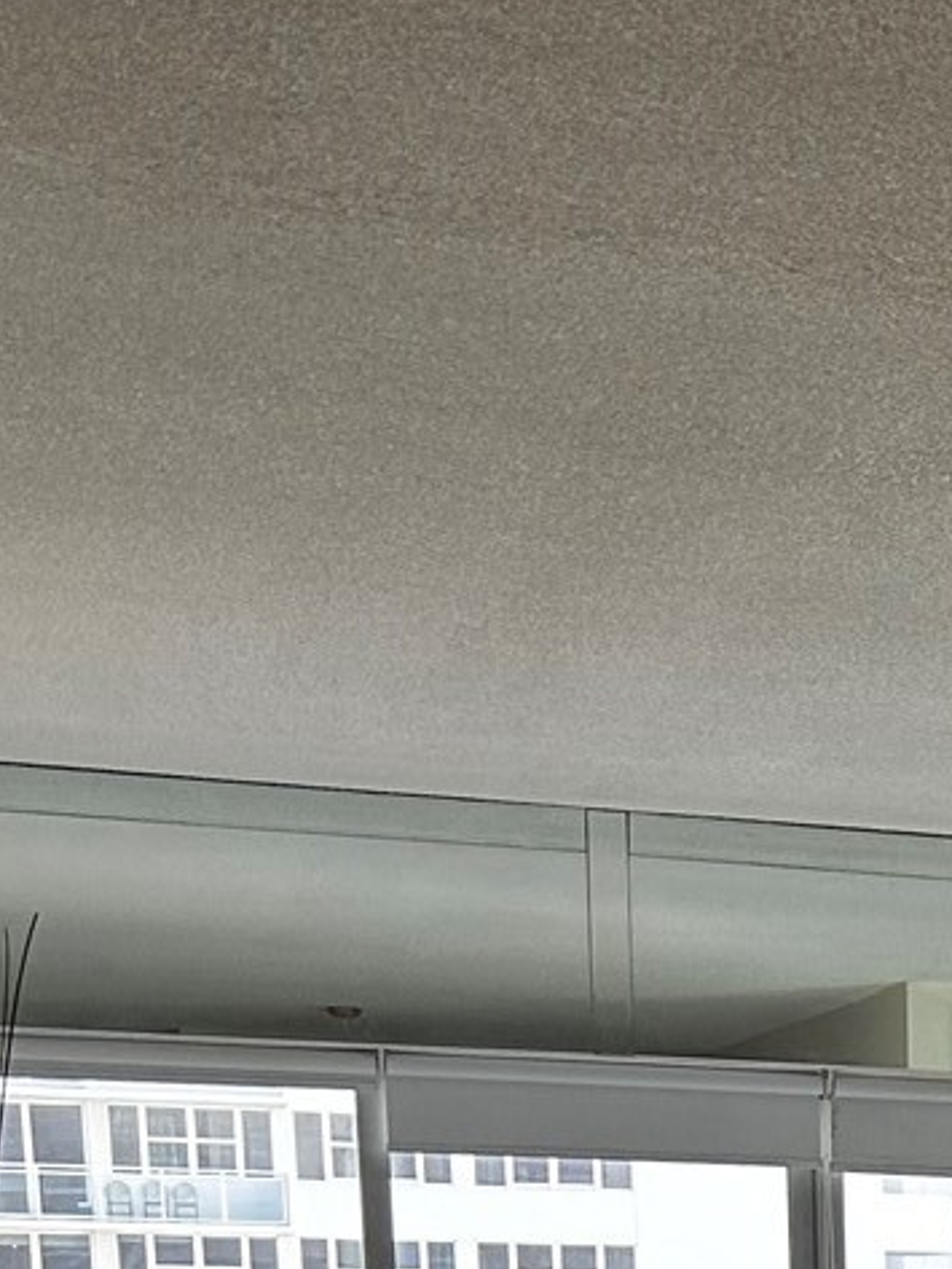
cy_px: 2028
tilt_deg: -12.5
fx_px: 3225
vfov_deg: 18.9
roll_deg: -1.4
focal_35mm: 88
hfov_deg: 15.6
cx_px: 1368
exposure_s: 1/120
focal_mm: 5.7
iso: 100
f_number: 1.5
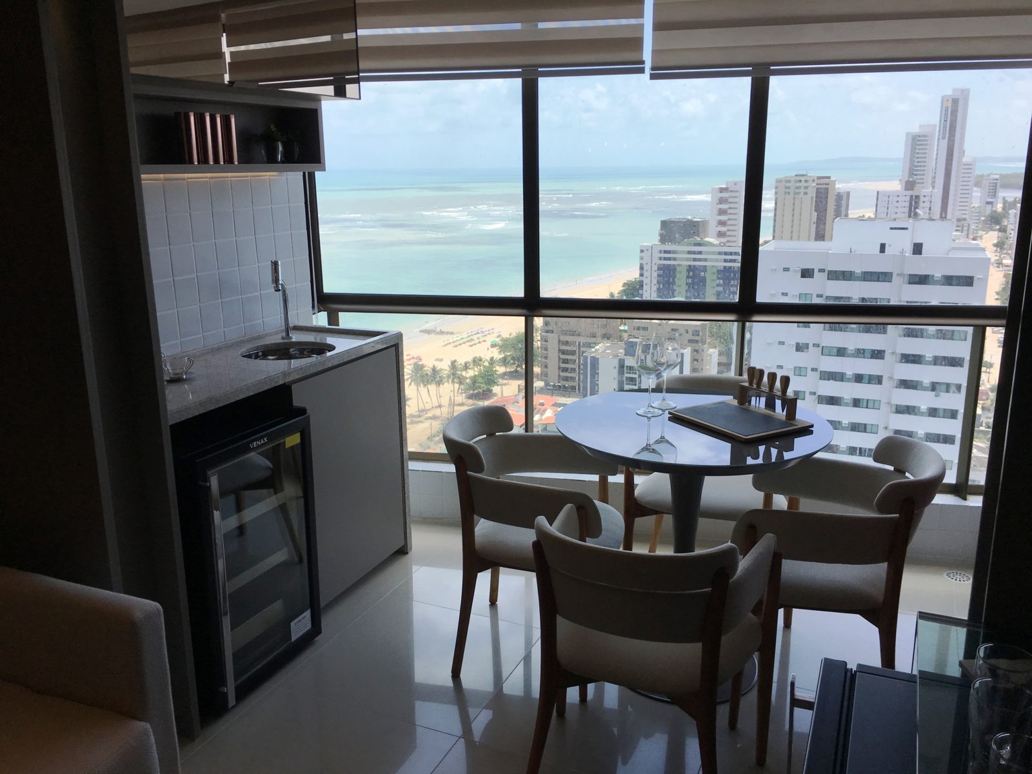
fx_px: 865
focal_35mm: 29
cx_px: 516
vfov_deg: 48.2
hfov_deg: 61.7
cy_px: 387
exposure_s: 1/1221
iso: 25
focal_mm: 4.15
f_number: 2.2
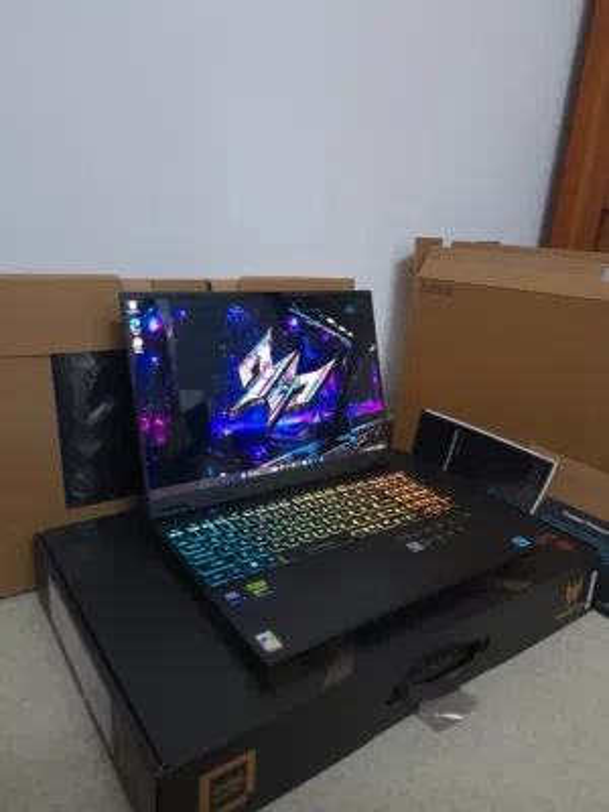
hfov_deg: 54.9
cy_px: 406
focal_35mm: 25
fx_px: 586
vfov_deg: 69.4
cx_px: 304
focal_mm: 4.6
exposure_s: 1/33
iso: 320
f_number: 2
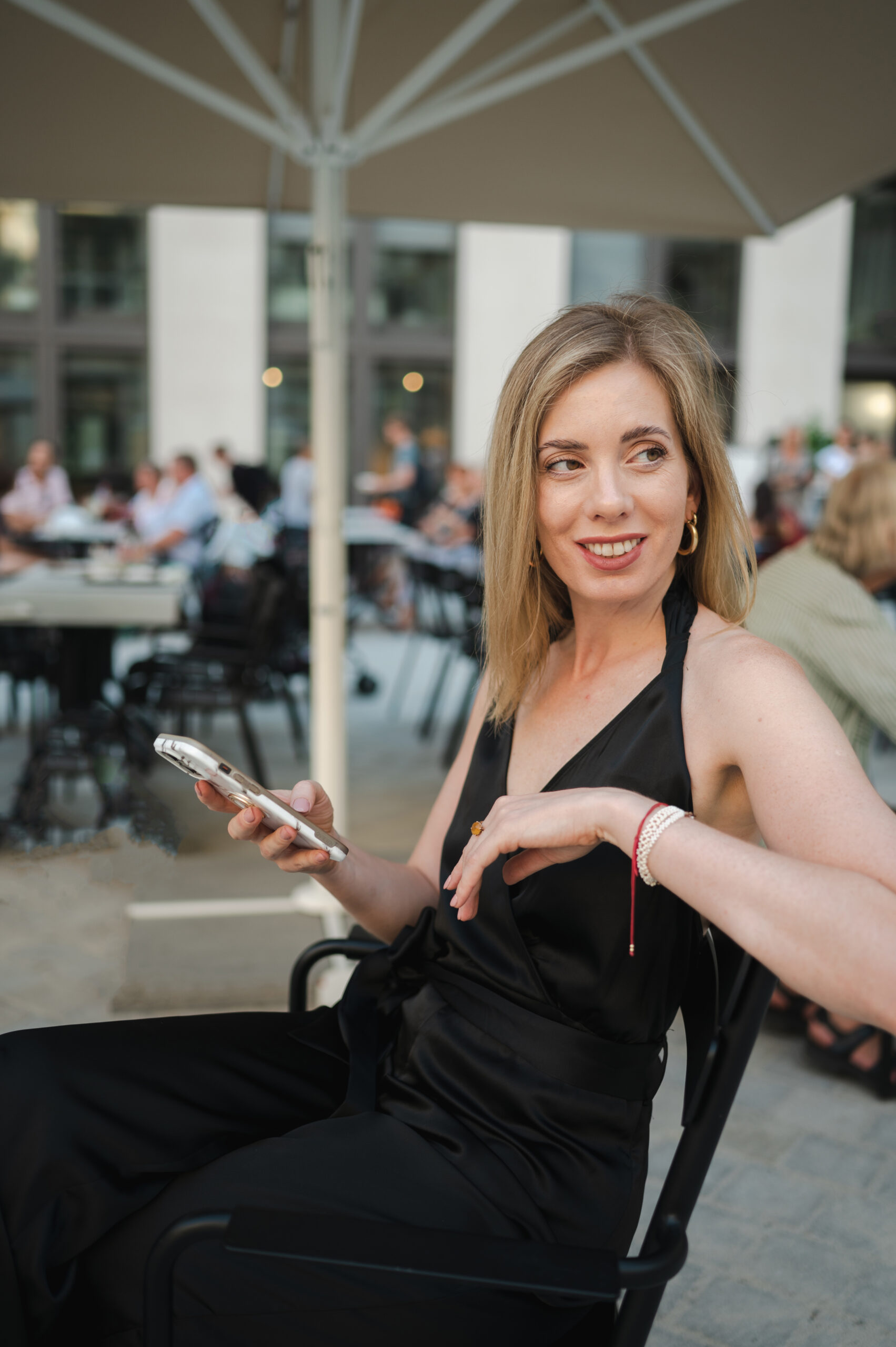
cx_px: 448
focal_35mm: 35
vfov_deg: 54.5
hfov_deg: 37.8
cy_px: 674
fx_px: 1309
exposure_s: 1/320
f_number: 2
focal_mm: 35
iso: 160
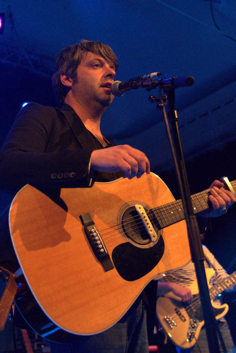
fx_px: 428
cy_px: 176
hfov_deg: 30.8
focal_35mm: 44
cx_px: 118
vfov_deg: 45.0
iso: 3200
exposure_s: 1/80
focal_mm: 29
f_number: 2.8
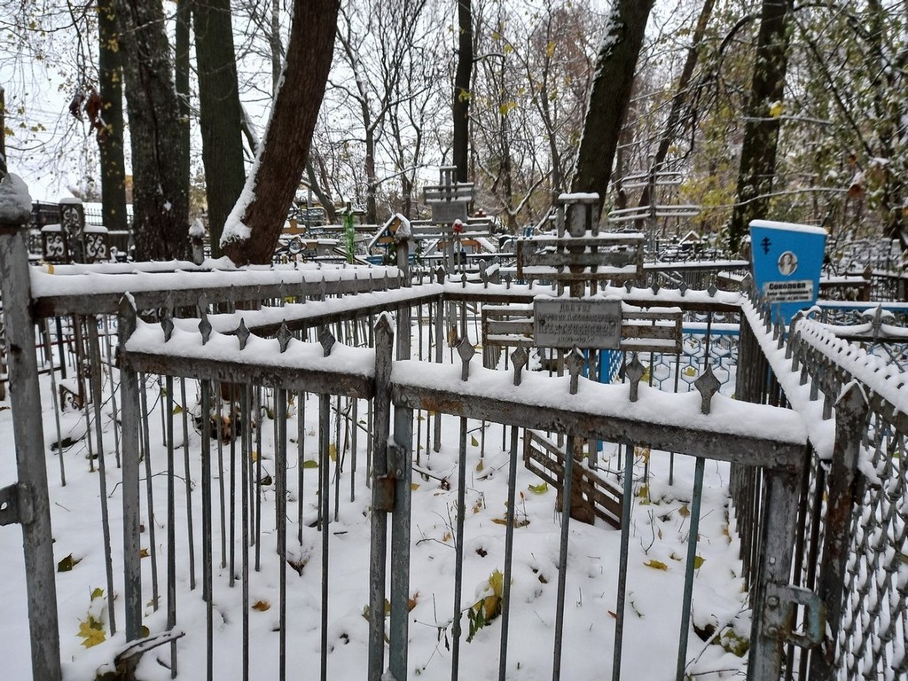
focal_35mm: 25
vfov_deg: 54.9
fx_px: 656
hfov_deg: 69.4
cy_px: 340
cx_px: 454
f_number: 2
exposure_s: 1/50
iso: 50
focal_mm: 4.6
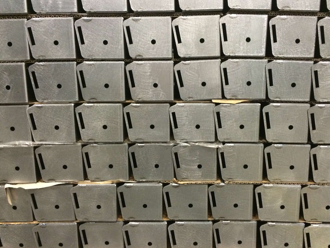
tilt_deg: -8.5
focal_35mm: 32
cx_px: 179
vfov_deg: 44.1
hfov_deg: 56.7
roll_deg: +0.9
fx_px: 305
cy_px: 118
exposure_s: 1/15
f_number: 2.2
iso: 320
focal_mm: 4.15
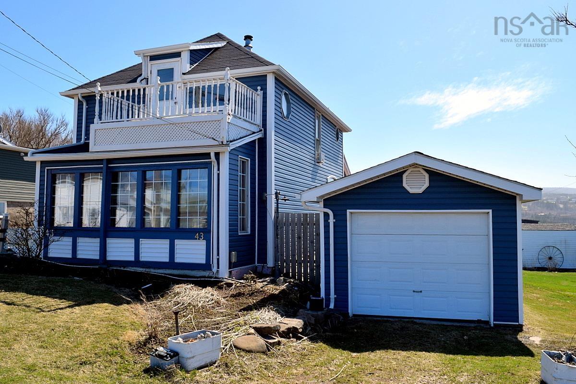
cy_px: 192
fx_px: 432
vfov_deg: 47.9
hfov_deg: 67.4
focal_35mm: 27
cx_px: 288
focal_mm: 18
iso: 200
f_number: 10
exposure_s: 1/400
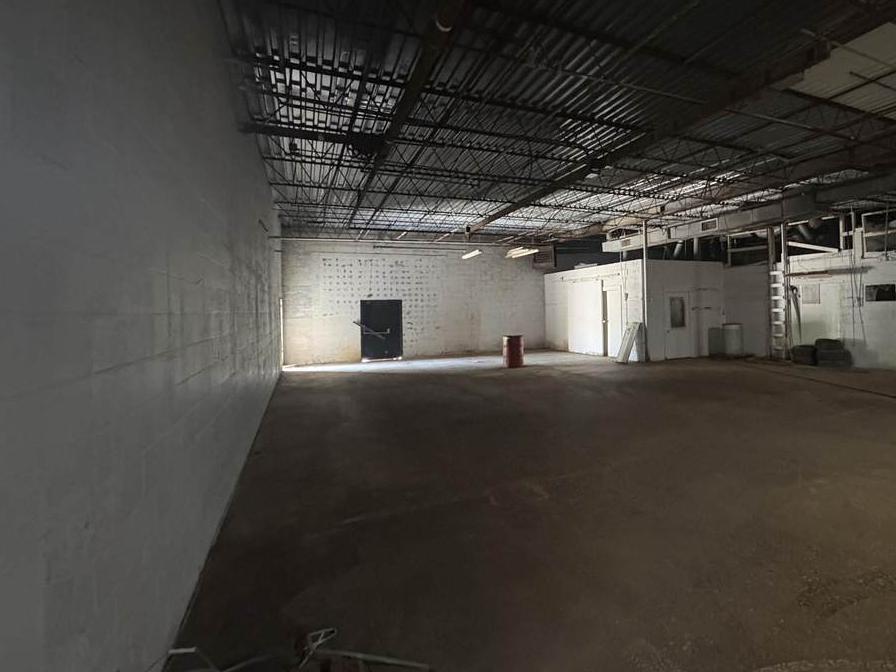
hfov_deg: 77.8
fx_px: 518
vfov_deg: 65.8
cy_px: 299
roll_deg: +2.2
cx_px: 629
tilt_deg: +0.7
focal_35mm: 20
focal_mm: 2.22
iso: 1000
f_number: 2.2
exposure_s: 1/30
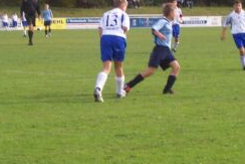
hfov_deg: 10.9
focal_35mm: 189
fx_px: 1287
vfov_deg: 7.3
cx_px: 94
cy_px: 48
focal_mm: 16.8
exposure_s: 1/250
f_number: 4.8
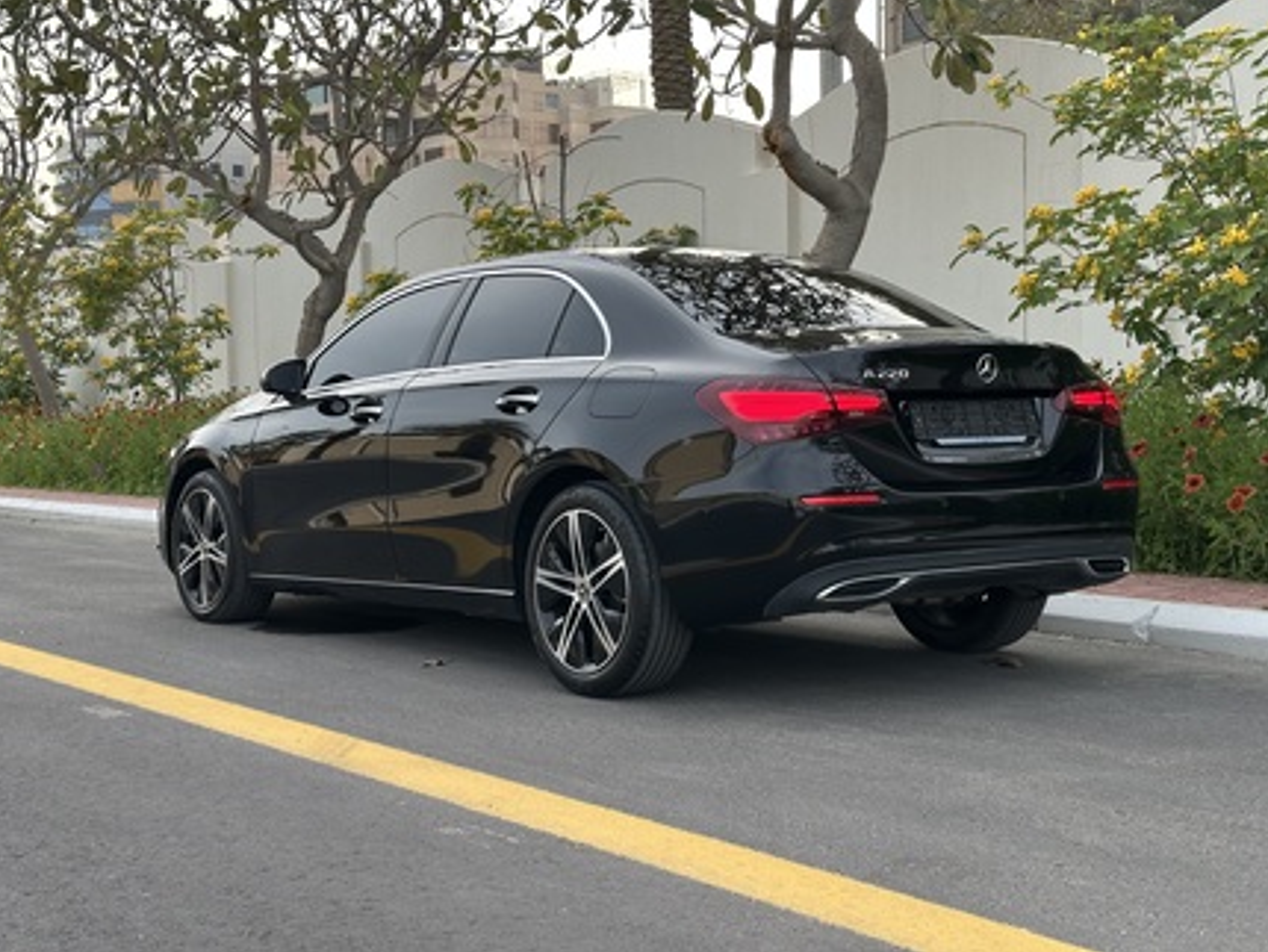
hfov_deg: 37.5
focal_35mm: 51
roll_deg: +0.4
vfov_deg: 28.6
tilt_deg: -1.3
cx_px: 644
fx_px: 1869
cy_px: 449
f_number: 1.78
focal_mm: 6.86
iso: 64
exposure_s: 1/685
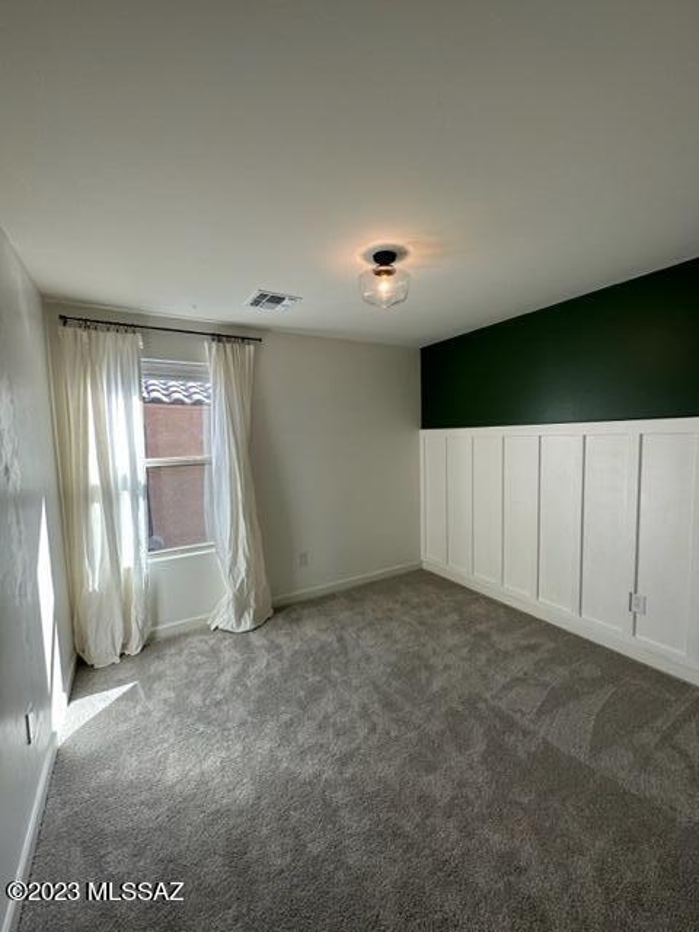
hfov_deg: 85.7
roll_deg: +1.0
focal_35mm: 14
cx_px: 350
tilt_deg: -4.6
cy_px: 466
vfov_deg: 102.1
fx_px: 377
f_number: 2.2
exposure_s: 1/120
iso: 40
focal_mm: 2.22
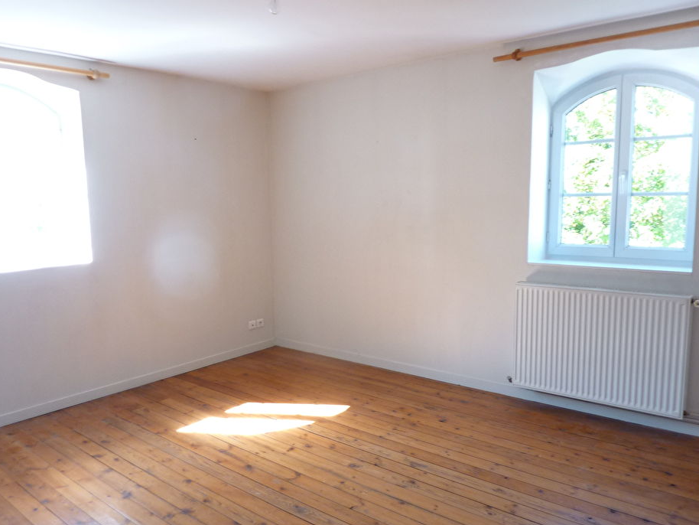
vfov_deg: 49.7
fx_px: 566
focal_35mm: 28
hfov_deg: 63.3
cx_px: 314
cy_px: 276
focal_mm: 4.1
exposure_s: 1/30
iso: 160
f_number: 3.3
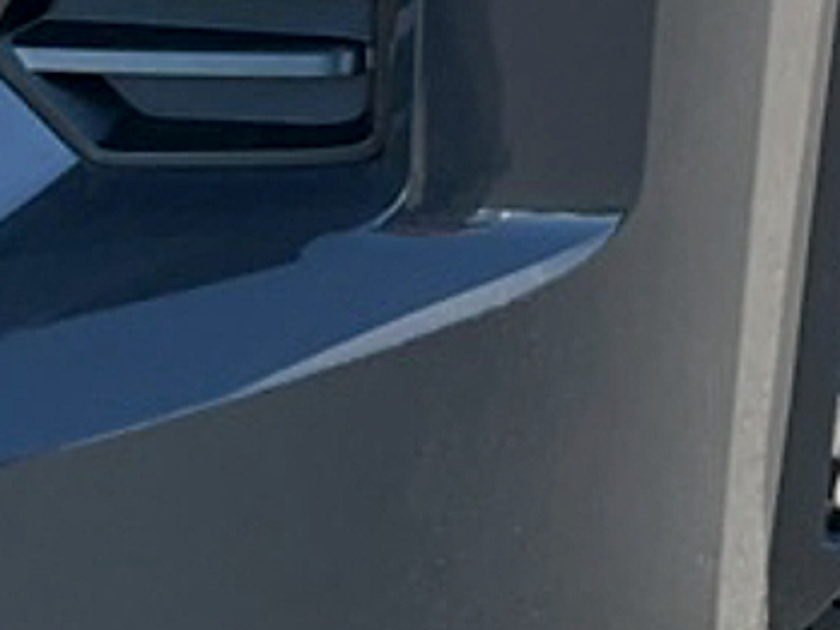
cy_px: -504
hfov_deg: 14.3
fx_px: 3349
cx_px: 413
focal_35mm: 138
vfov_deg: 10.1
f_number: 1.8
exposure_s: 1/500
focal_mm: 3
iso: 25
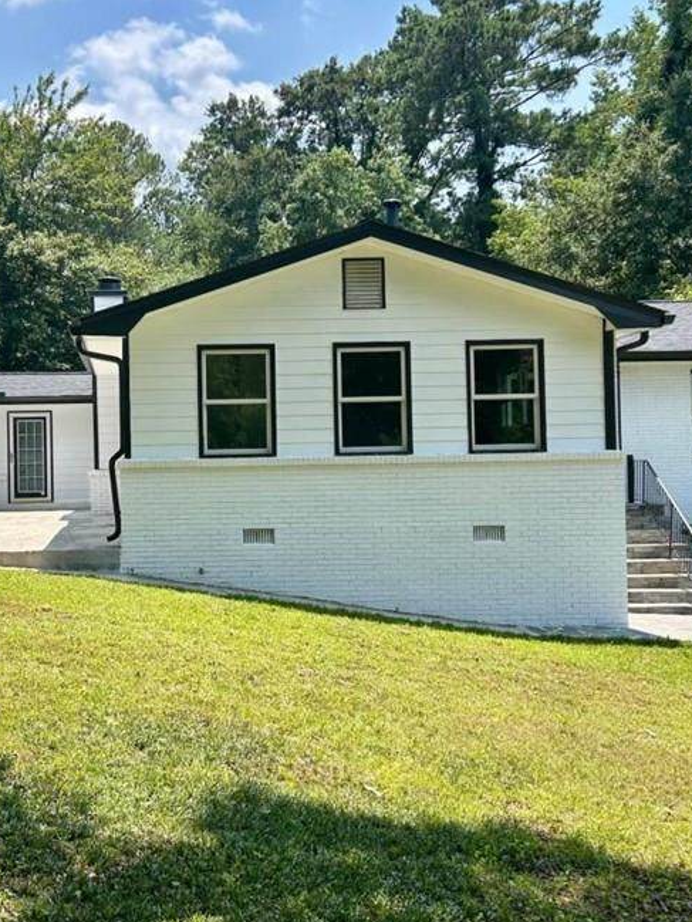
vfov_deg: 45.8
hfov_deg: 34.5
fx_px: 1092
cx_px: 189
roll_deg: +0.8
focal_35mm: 41
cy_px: 453
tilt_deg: +1.9
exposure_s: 1/2299
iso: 50
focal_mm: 5.7
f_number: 1.5
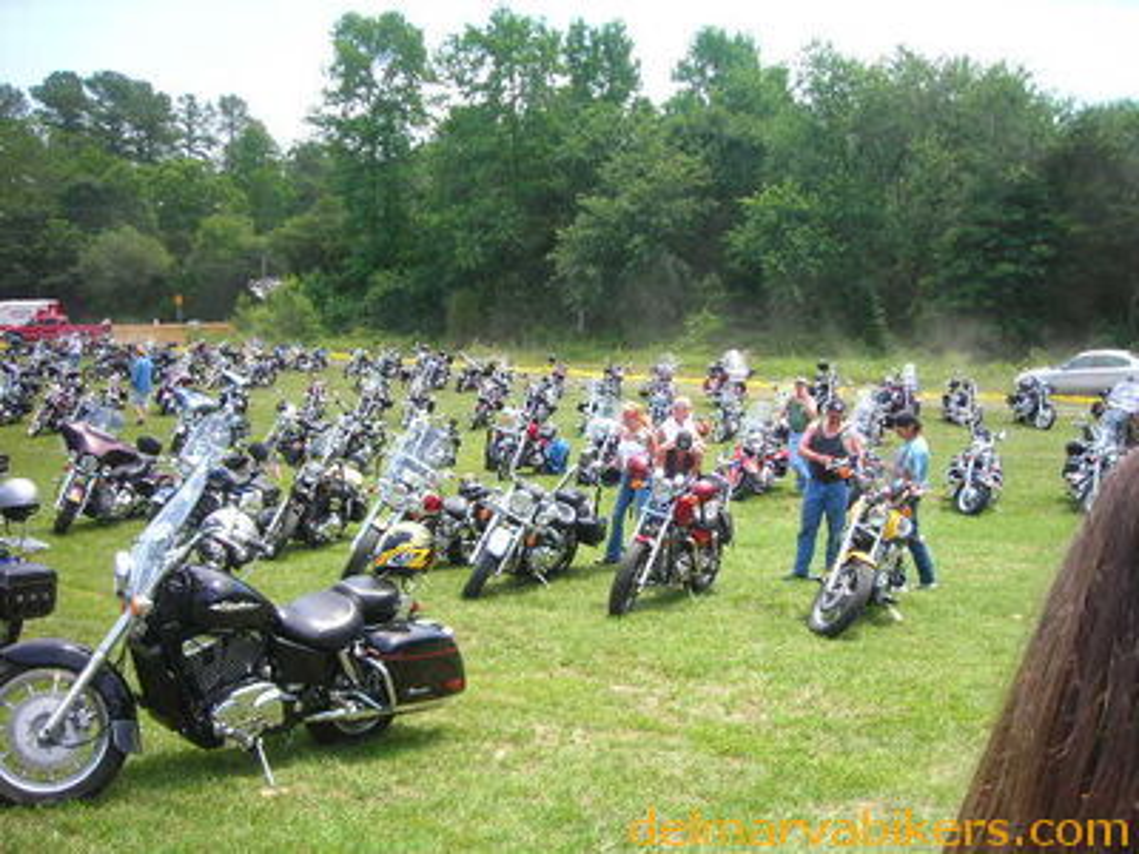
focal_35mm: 38
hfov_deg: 49.0
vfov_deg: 37.7
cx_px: 570
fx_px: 1250
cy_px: 427
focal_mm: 6.3
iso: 50
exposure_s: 1/208
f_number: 3.2
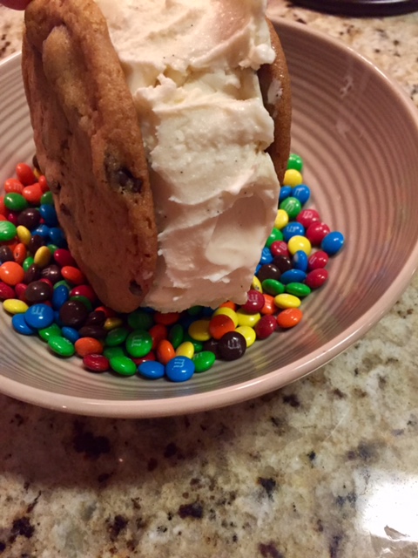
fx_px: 467
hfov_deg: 48.2
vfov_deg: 61.7
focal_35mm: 29
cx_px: 209
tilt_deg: -57.2
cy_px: 279
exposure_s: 1/30
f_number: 2.2
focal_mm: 4.15
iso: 250
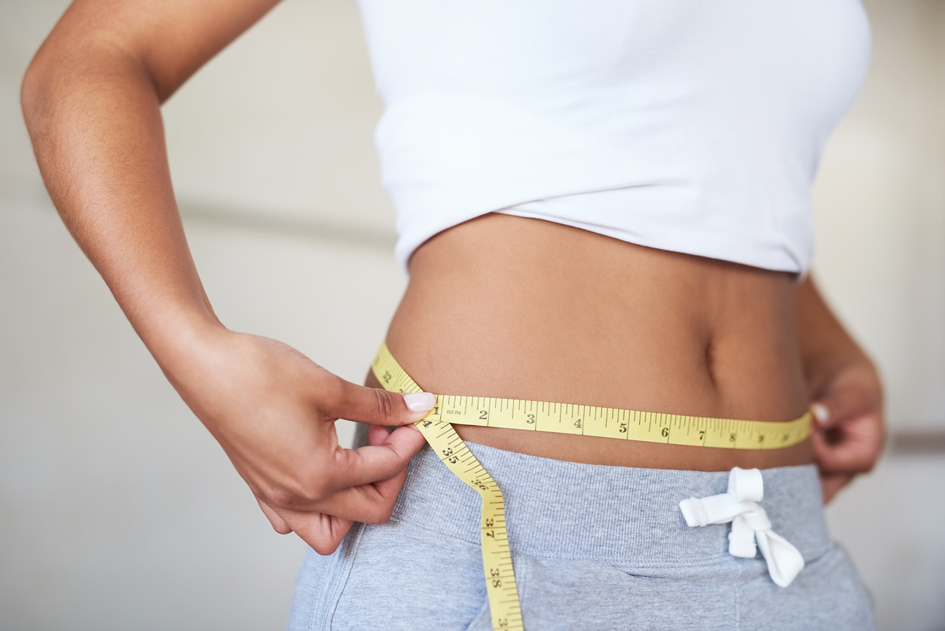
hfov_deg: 39.6
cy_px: 316
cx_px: 472
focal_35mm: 50
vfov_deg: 27.0
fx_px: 1313
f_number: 1.8
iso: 200
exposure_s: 1/400
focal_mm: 50
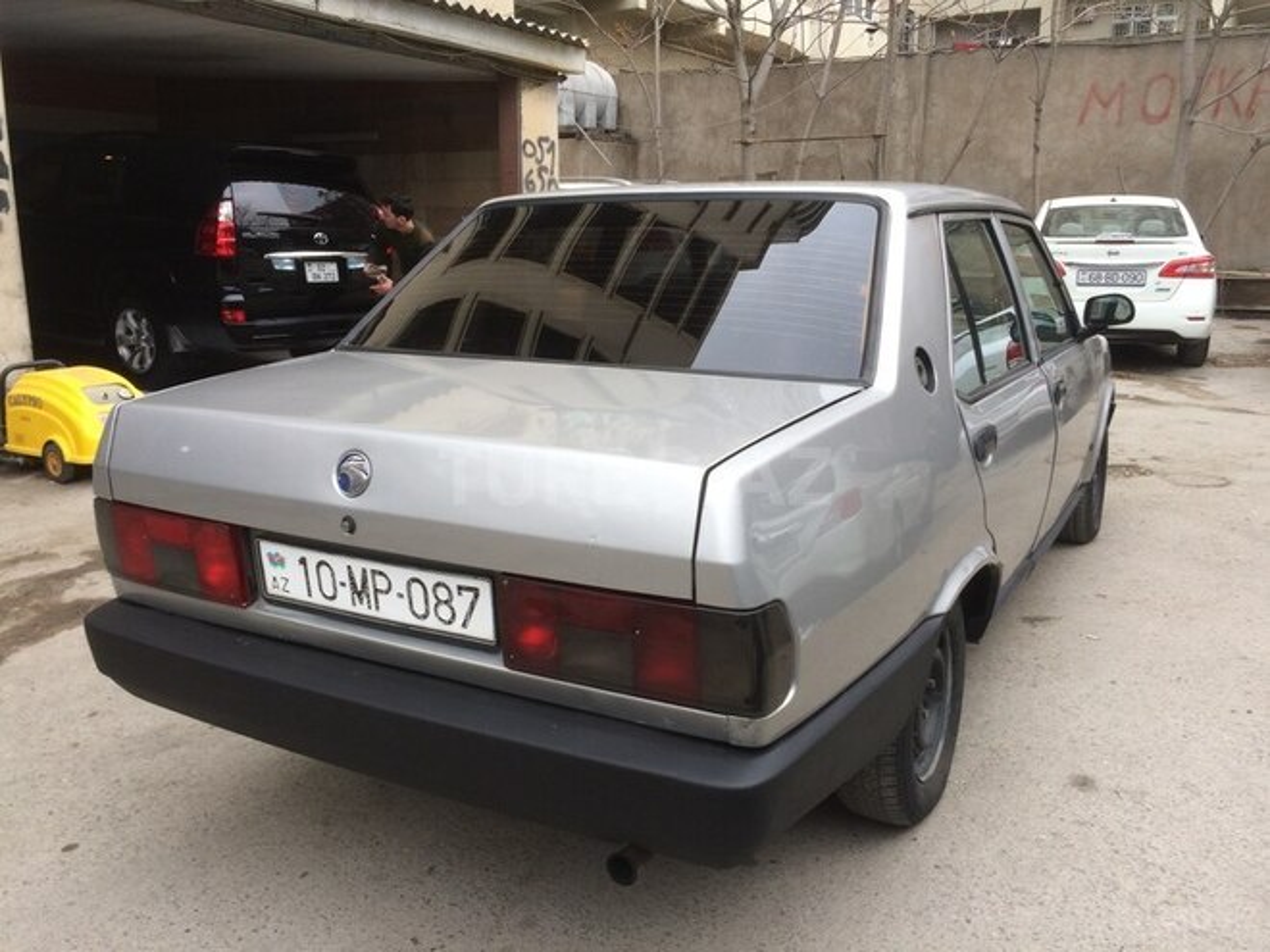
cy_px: 476
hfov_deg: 61.7
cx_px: 635
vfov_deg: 48.2
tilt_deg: -13.6
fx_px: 1064
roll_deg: +0.1
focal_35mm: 29
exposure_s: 1/166
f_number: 2.2
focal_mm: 4.15
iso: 32
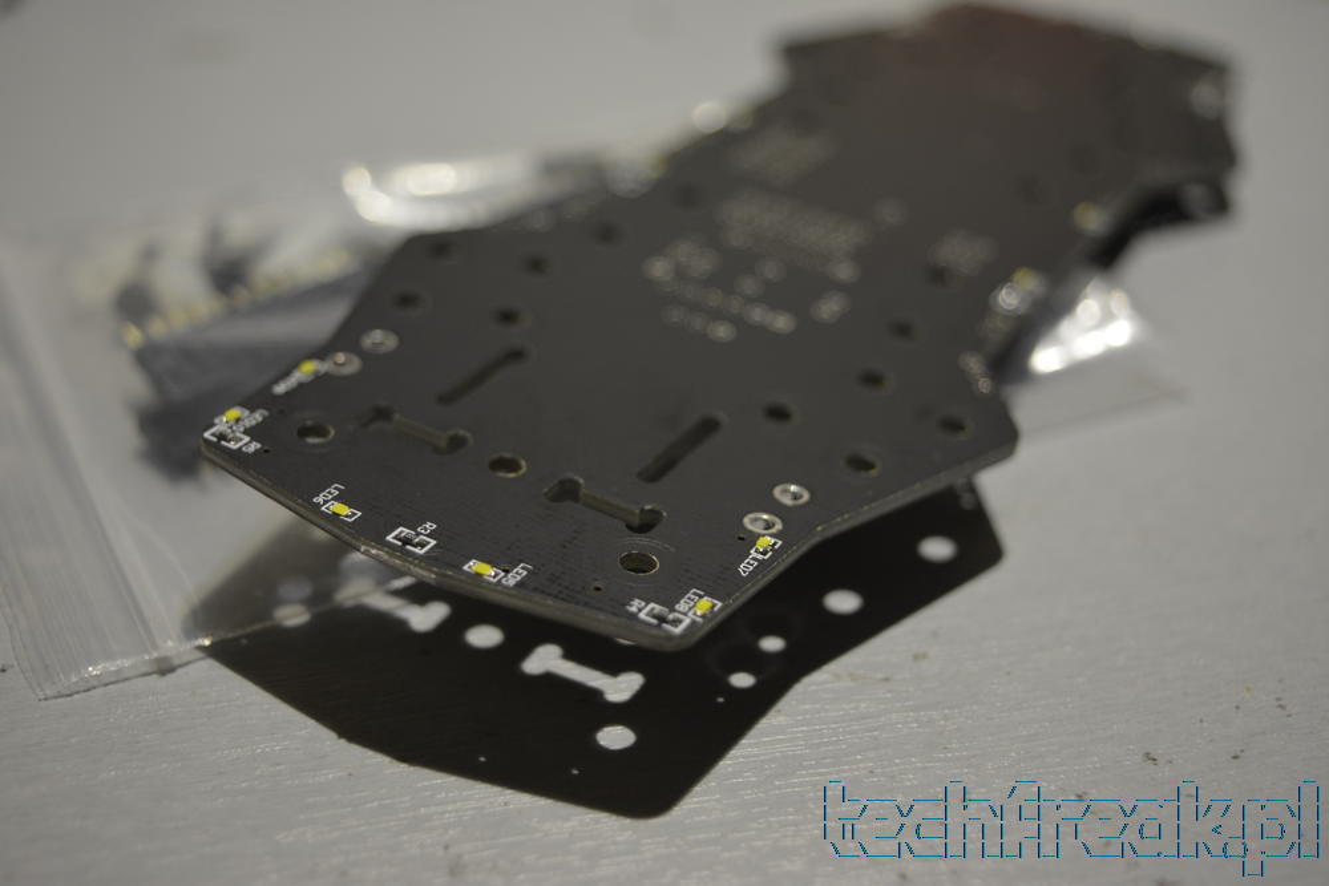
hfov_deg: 37.8
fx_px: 1938
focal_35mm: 52
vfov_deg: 25.8
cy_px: 443
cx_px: 664
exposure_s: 1/60
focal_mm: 35
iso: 500
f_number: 4.5
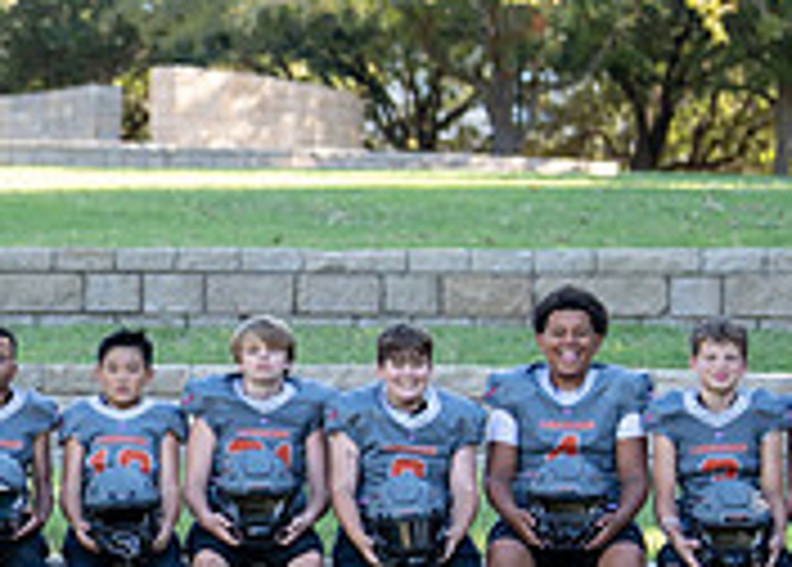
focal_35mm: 176
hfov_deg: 11.1
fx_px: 3962
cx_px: -322
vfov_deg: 8.2
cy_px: 514
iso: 100
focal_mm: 50
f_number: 1.6
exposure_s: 1/500
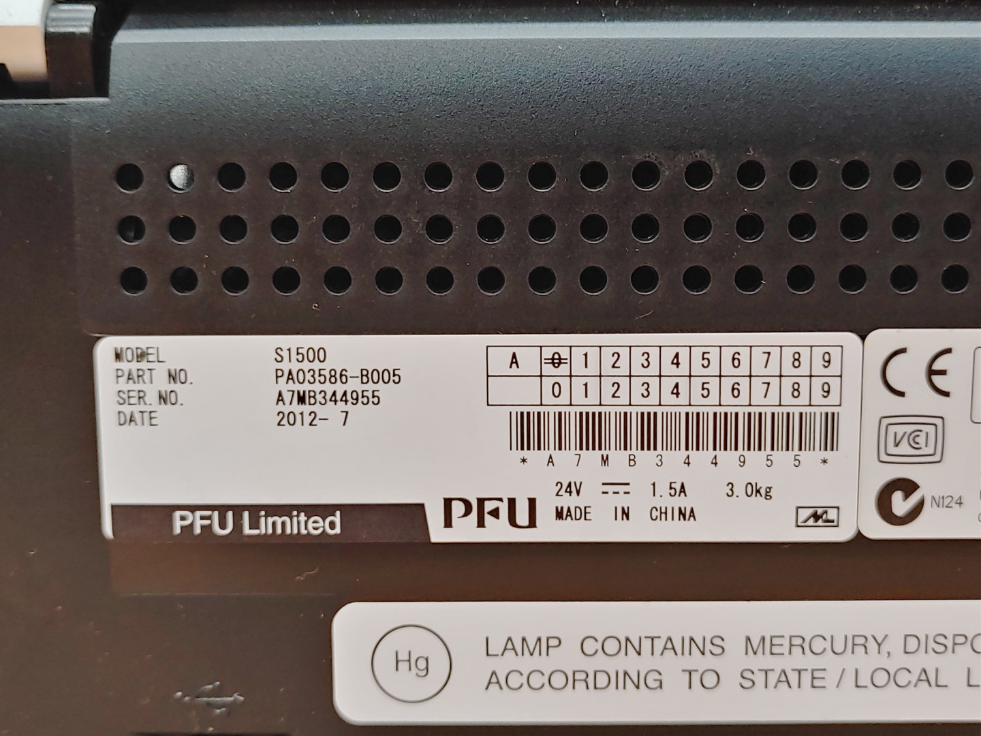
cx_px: 490
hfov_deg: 42.9
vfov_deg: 32.9
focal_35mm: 44
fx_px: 1247
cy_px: 368
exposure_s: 1/93
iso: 50
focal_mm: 4.36
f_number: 1.8
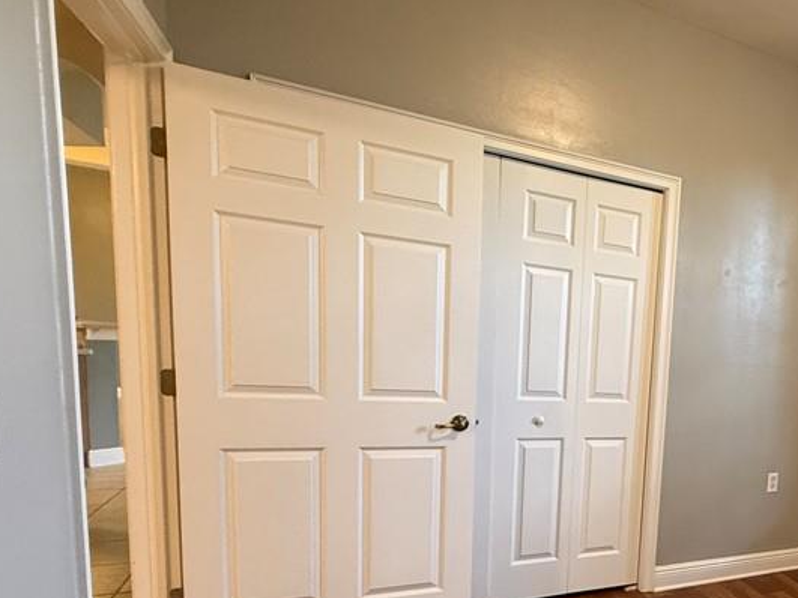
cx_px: 748
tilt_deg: -6.4
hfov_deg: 54.8
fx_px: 622
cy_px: 428
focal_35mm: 27
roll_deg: -5.0
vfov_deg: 49.8
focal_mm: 2.22
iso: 320
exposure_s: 1/60
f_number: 2.2
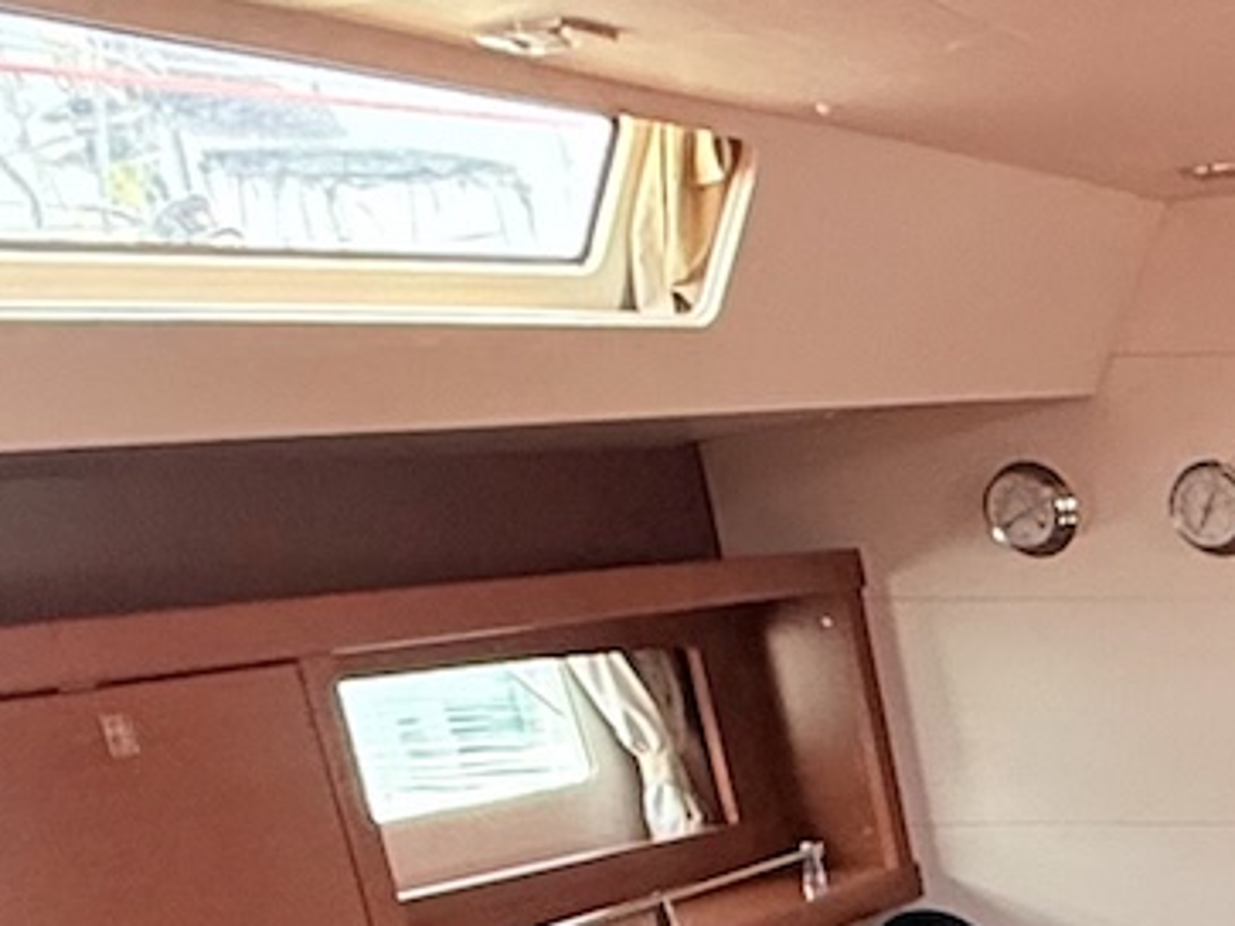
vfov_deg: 16.3
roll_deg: -0.3
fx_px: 2639
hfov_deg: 20.4
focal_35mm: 74
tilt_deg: -25.8
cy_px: 1719
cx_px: 2099
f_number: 2.2
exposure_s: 1/99
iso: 250
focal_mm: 2.22
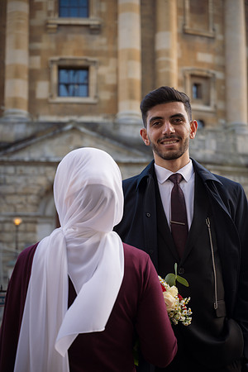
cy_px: 186
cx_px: 124
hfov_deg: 20.0
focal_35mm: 68
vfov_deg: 29.7
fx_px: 703
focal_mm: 68
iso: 100
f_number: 4
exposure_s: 1/125
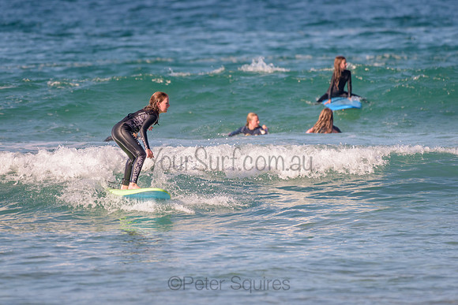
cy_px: 133
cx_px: 177
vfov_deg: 2.2
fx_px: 7805
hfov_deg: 3.4
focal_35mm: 613
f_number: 5.6
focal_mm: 500
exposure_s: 1/2000
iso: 180
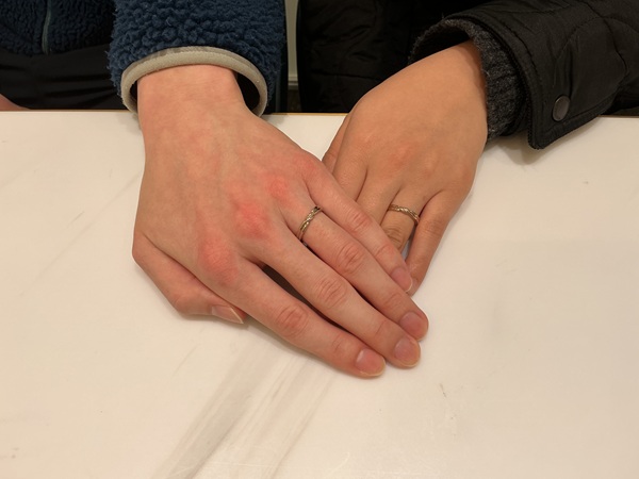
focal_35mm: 29
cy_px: 240
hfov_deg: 61.7
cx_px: 320
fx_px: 535
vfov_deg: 48.2
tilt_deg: -59.2
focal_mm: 3
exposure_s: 1/148
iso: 20
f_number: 1.8
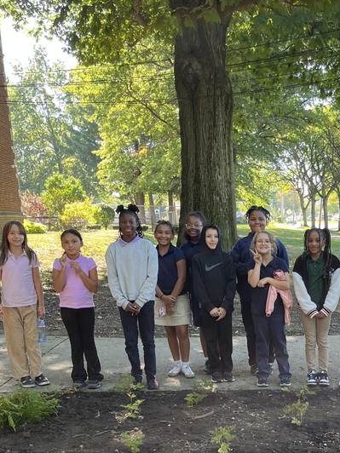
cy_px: 385
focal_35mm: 50
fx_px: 655
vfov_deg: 36.4
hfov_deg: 28.5
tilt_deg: -14.7
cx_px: 273
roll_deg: +1.9
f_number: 1.6
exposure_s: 1/129
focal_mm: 5.1
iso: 50
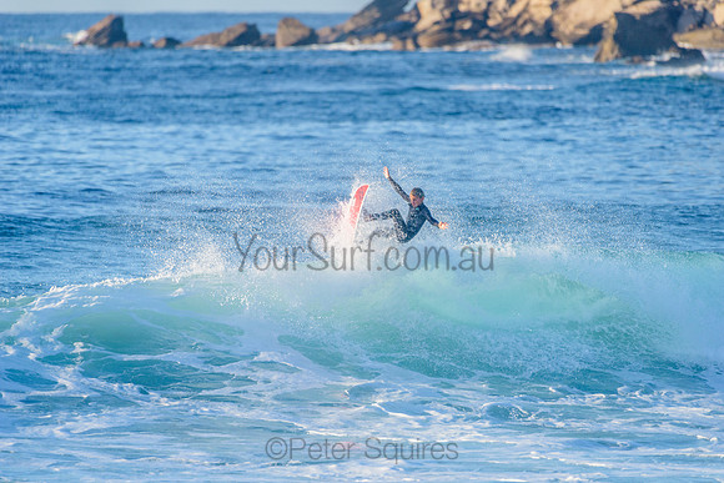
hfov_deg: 4.1
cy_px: 242
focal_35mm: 500
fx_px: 10057
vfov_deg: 2.8
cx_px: 362
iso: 450
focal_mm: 500
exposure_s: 1/2000
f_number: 5.6
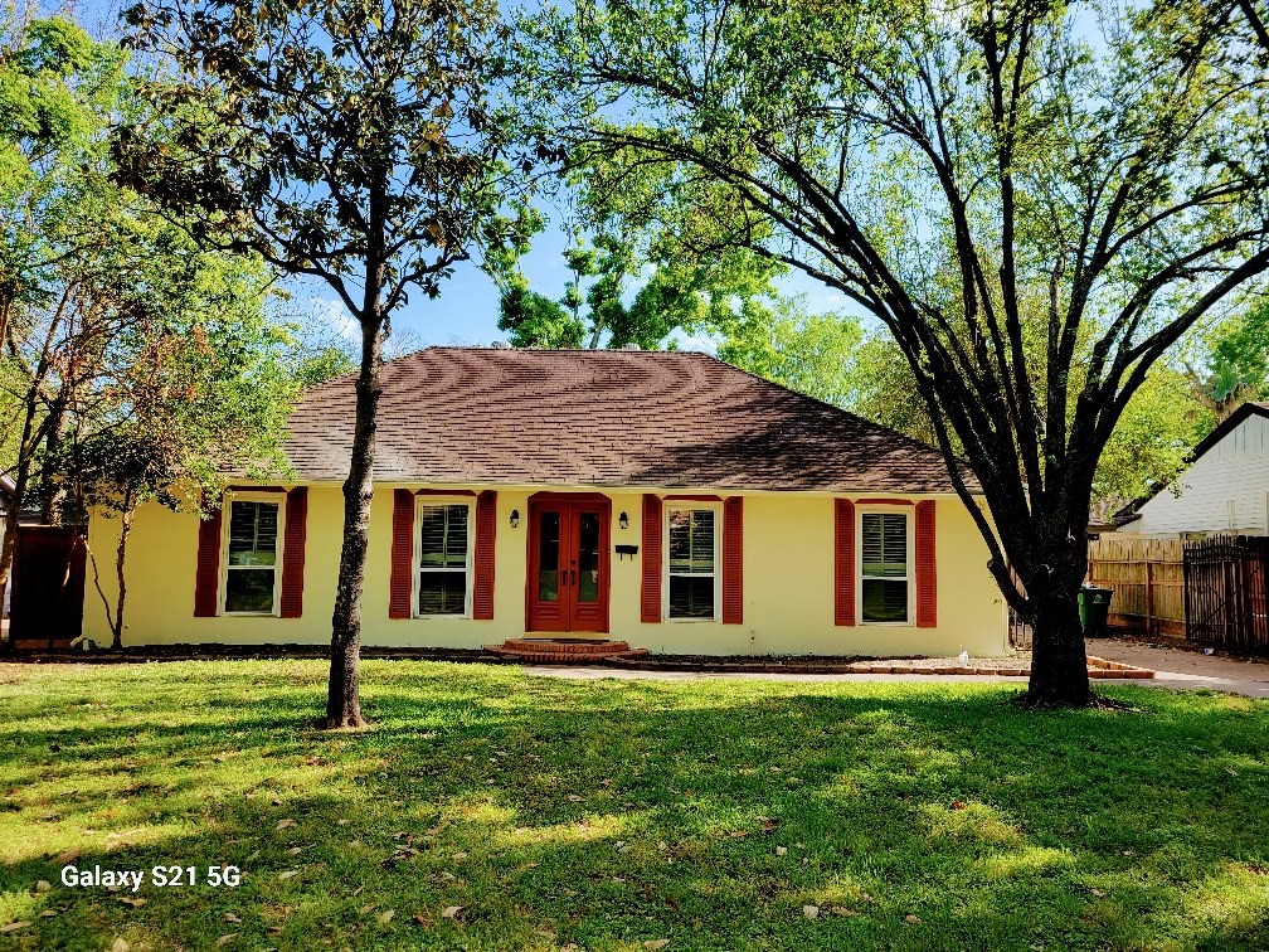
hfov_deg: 67.3
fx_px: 953
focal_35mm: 26
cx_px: 634
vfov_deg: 53.1
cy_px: 476
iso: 40
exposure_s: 1/775
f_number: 1.8
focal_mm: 5.4
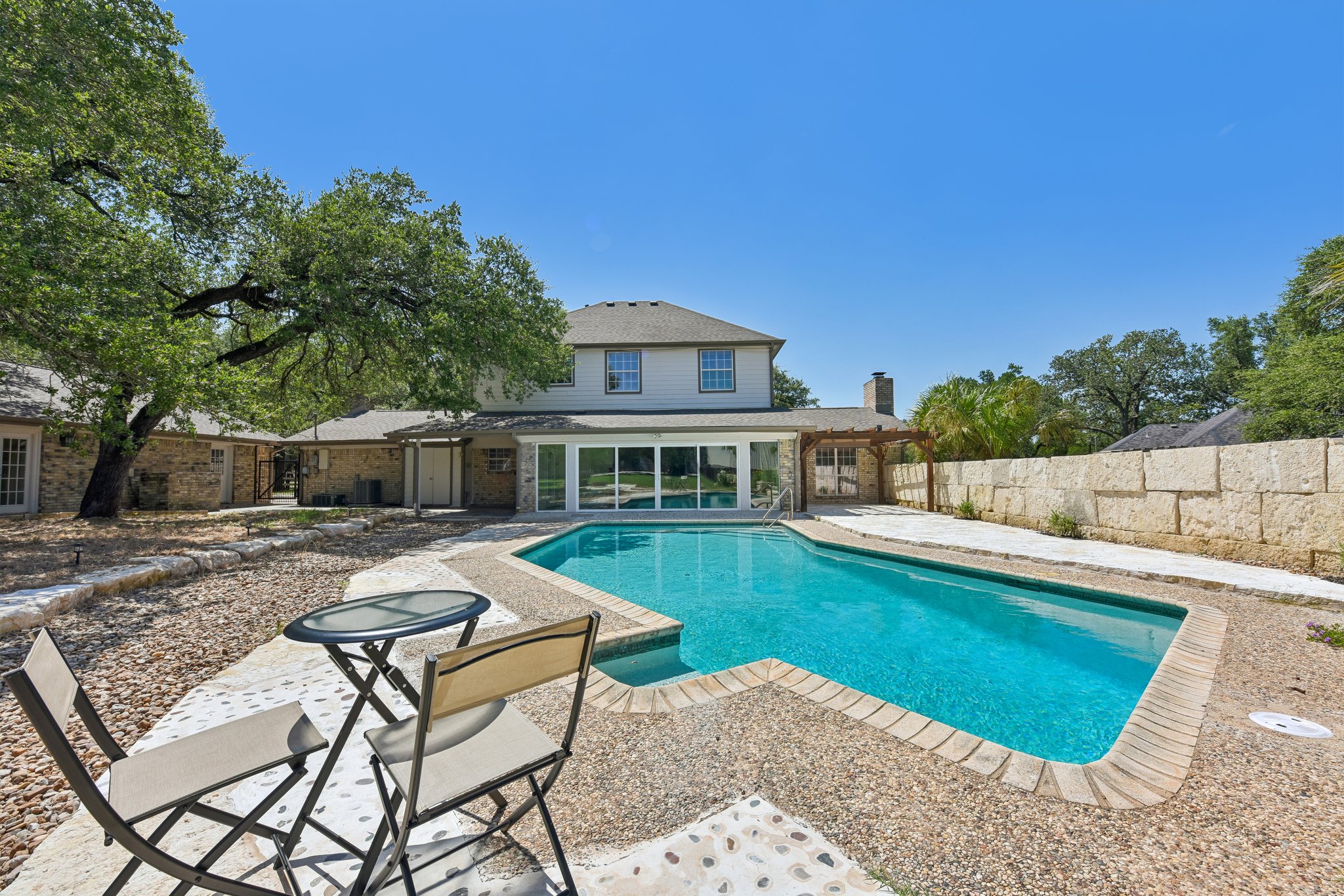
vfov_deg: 81.2
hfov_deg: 104.3
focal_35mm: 14
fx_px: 523
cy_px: 448
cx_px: 672
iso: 100
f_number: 8
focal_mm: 14
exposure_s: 1/500
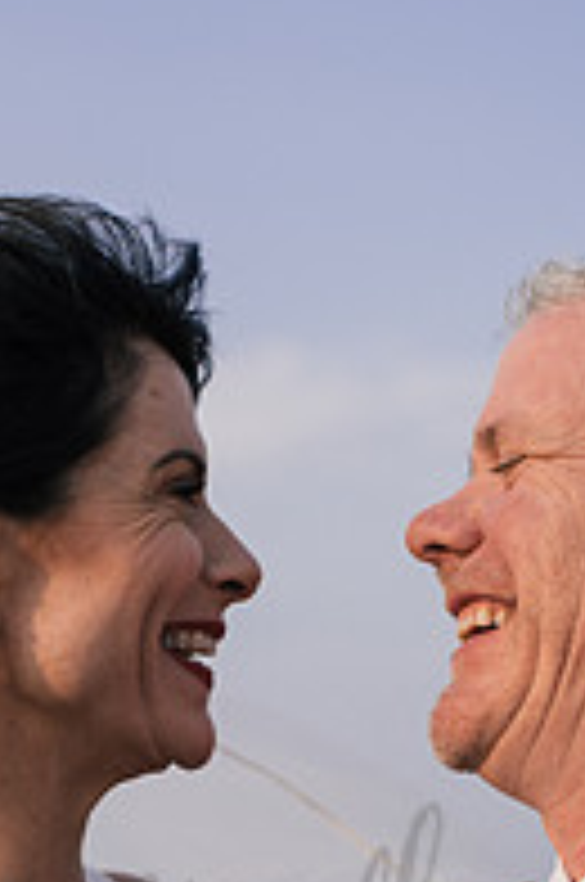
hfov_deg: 11.9
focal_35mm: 115
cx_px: 310
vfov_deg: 17.4
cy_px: 904
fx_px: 2813
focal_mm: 50
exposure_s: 1/1250
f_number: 2.8
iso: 125
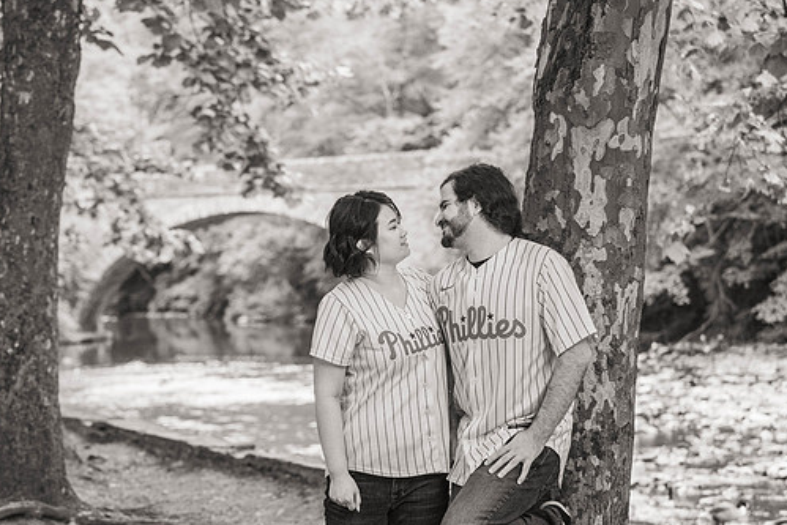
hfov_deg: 19.6
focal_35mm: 104
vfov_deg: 13.2
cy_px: 275
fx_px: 2274
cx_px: 367
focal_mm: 82
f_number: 4
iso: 2000
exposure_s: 1/400
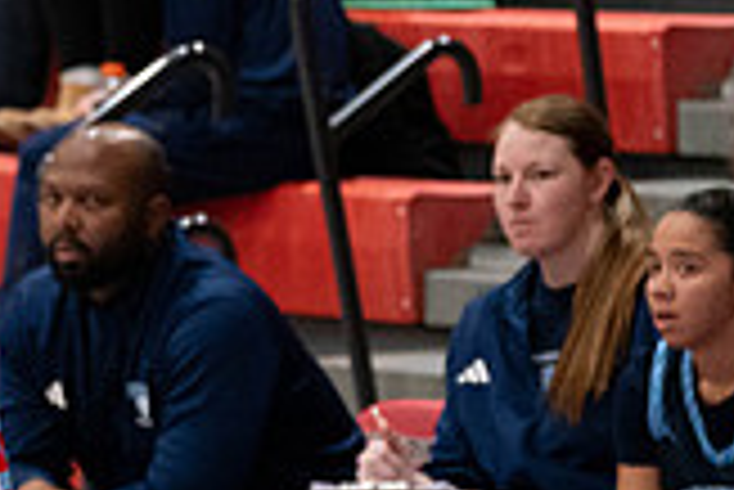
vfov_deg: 3.1
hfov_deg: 4.6
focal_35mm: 450
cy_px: 201
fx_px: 9183
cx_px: -299
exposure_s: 1/1000
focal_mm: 107
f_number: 2.8
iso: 5000
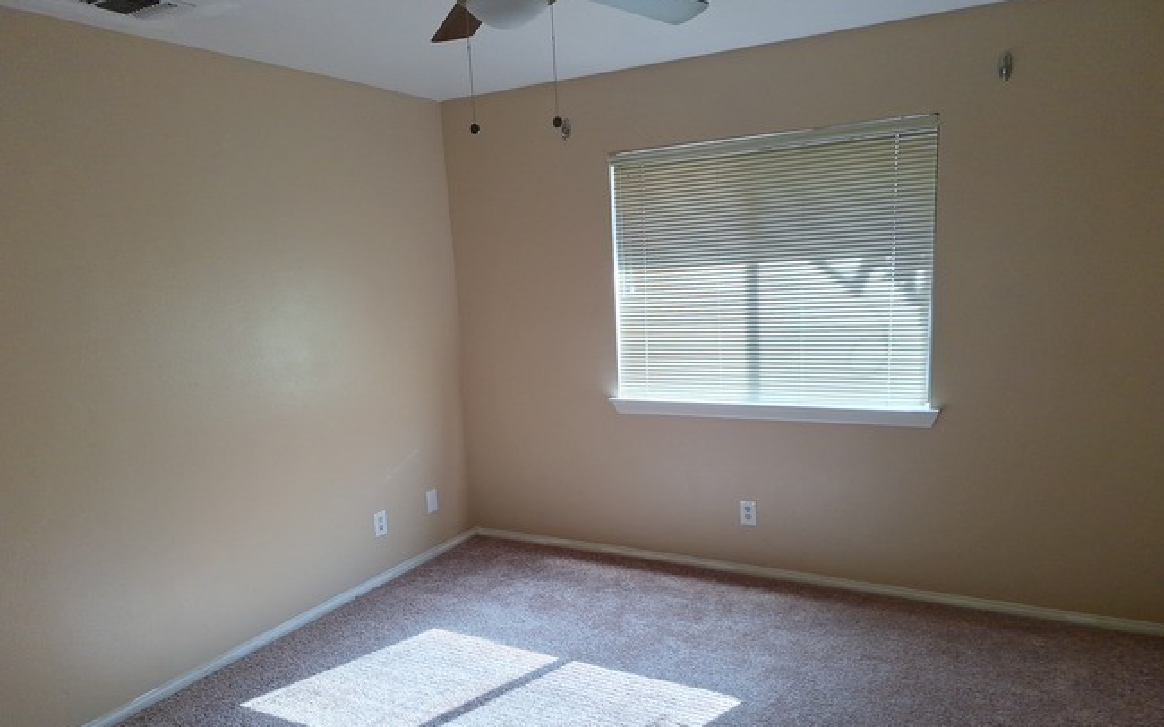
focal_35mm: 25
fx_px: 793
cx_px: 583
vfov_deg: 49.0
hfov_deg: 72.6
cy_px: 424
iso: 40
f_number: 1.8
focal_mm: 5.54
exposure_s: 1/120
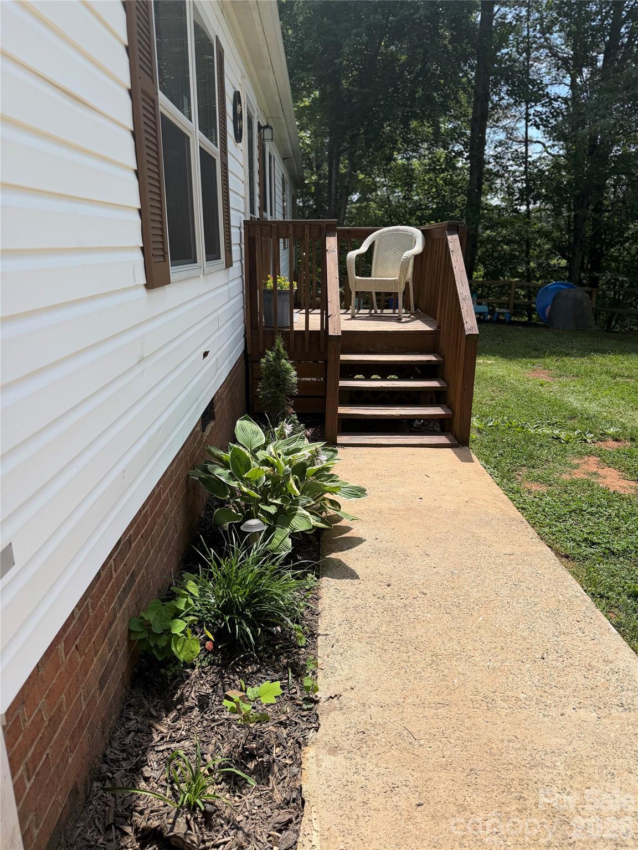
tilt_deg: -16.9
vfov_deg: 71.6
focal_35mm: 24
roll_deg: +1.0
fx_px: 590
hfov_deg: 56.8
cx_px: 319
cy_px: 425
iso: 80
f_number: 1.78
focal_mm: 6.76
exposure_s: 1/4405
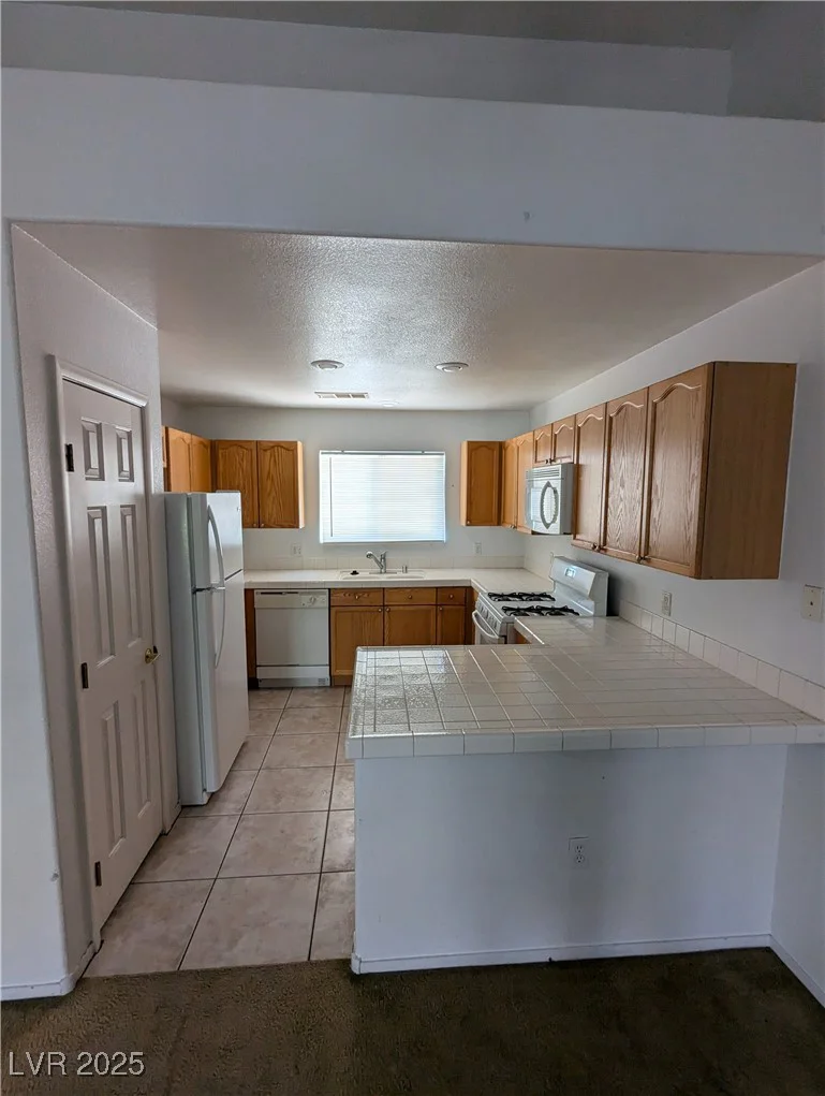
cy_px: 548
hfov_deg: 78.3
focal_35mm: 16
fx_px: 507
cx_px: 412
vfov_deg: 94.4
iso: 119
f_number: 2.2
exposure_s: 1/116
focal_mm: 2.35
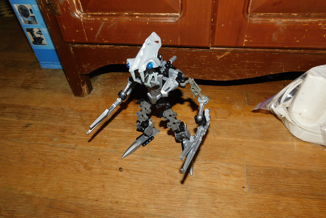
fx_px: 217
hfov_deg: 73.7
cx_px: 163
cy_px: 111
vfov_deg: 53.1
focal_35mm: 24
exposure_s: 1/30
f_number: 3
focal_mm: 4
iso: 200
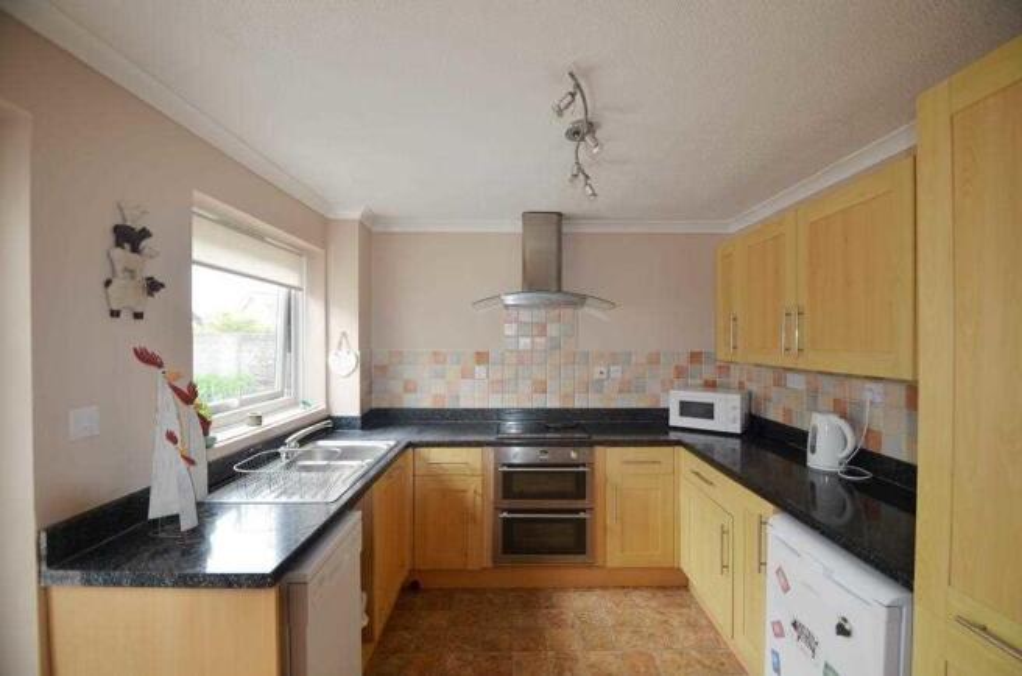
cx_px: 511
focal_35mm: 15
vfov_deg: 77.0
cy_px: 338
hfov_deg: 100.5
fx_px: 425
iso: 220
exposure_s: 1/125
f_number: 3.5
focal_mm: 10
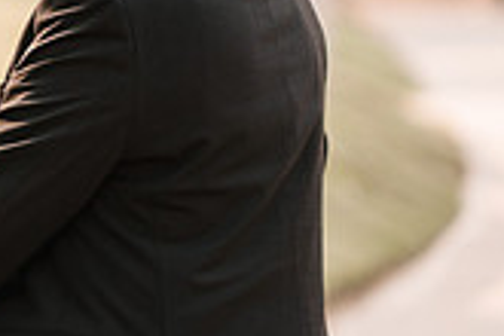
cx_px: -86
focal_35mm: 298
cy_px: 81
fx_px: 4172
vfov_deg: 4.6
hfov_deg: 6.9
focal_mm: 85
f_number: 1.8
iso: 80
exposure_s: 1/800
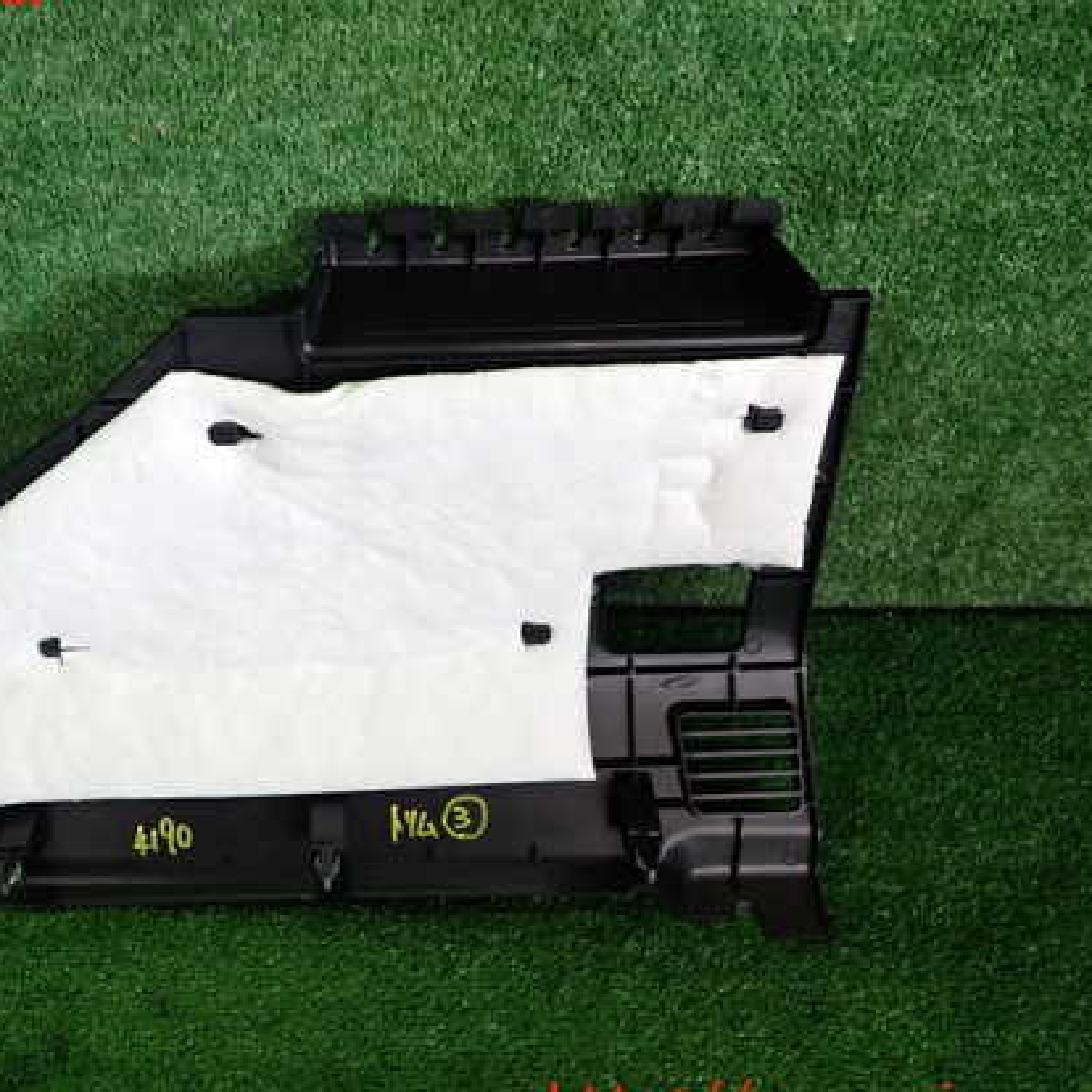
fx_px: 1142
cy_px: 549
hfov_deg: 50.1
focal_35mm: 32
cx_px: 353
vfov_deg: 51.1
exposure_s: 1/30
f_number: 2
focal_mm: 4.5
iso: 200
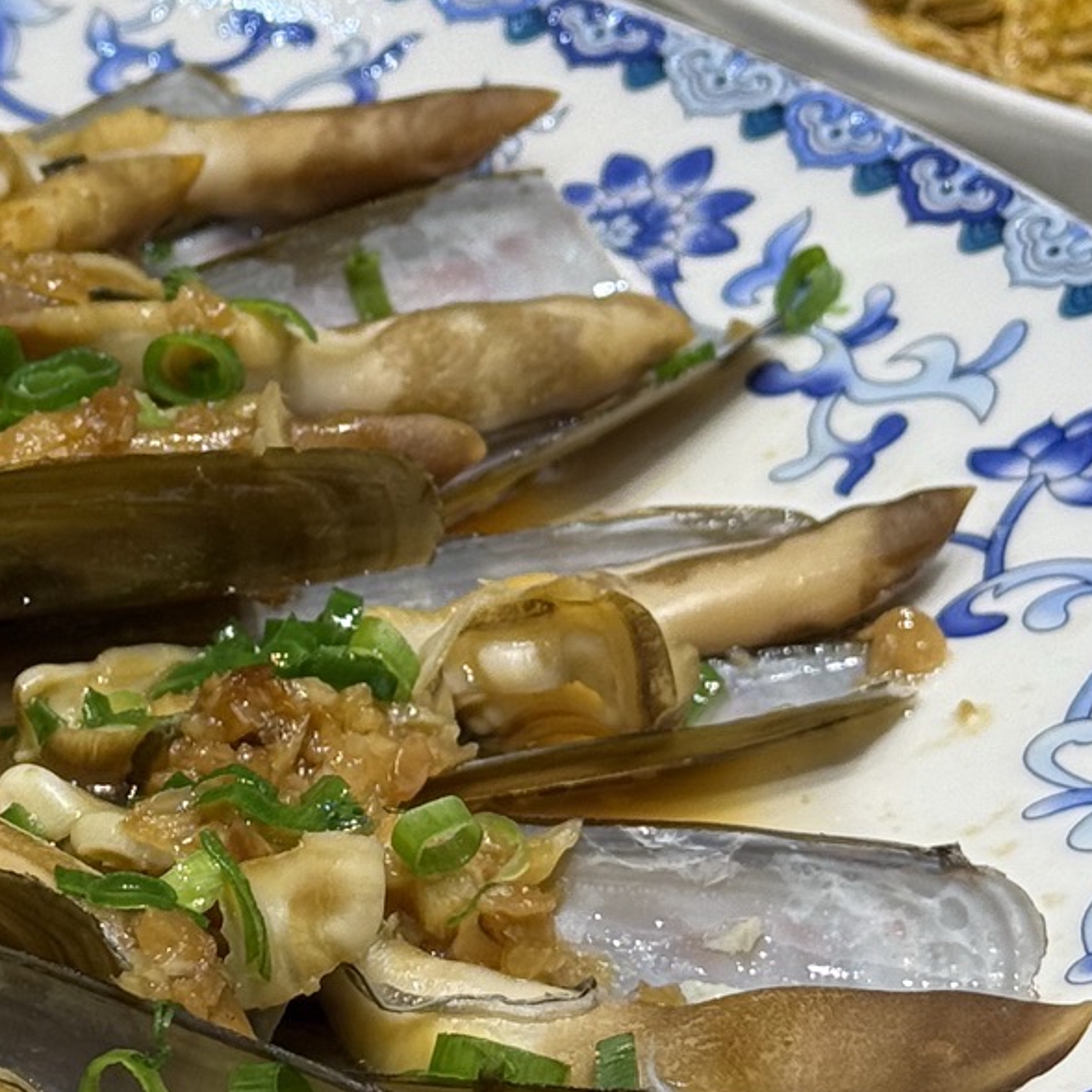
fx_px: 5139
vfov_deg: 12.1
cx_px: 96
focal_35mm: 144
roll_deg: -5.4
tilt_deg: -23.4
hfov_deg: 12.0
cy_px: 384
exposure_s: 1/154
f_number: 1.78
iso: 50
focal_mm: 6.76
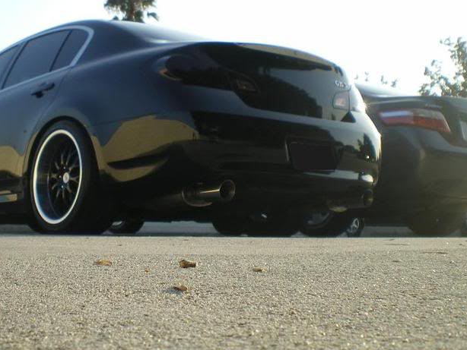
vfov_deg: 24.4
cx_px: 145
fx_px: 810
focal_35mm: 60
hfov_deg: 31.8
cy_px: 144
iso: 50
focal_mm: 6.3
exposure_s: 1/250
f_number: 4.6
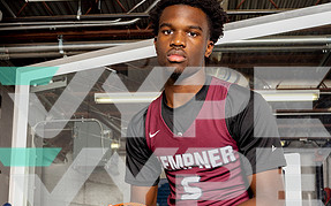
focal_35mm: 56
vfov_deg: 22.6
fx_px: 505
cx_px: 163
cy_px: 184
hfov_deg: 36.3
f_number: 8
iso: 320
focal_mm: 35
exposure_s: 1/250
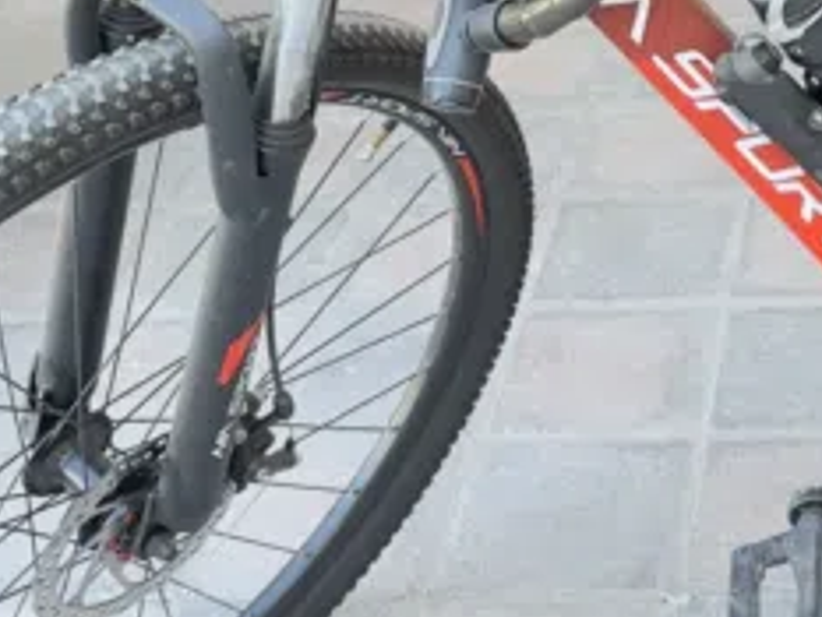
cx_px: 928
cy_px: -4
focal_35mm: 66
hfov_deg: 26.8
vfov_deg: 21.5
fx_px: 1568
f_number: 1.78
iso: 80
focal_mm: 6.76
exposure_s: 1/121
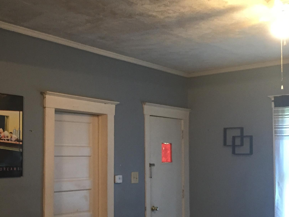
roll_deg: +0.0
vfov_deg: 26.8
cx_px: 90
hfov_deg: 35.1
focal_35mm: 54
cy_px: 152
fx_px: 451
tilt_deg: +0.7
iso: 250
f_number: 2.2
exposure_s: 1/17
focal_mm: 4.15
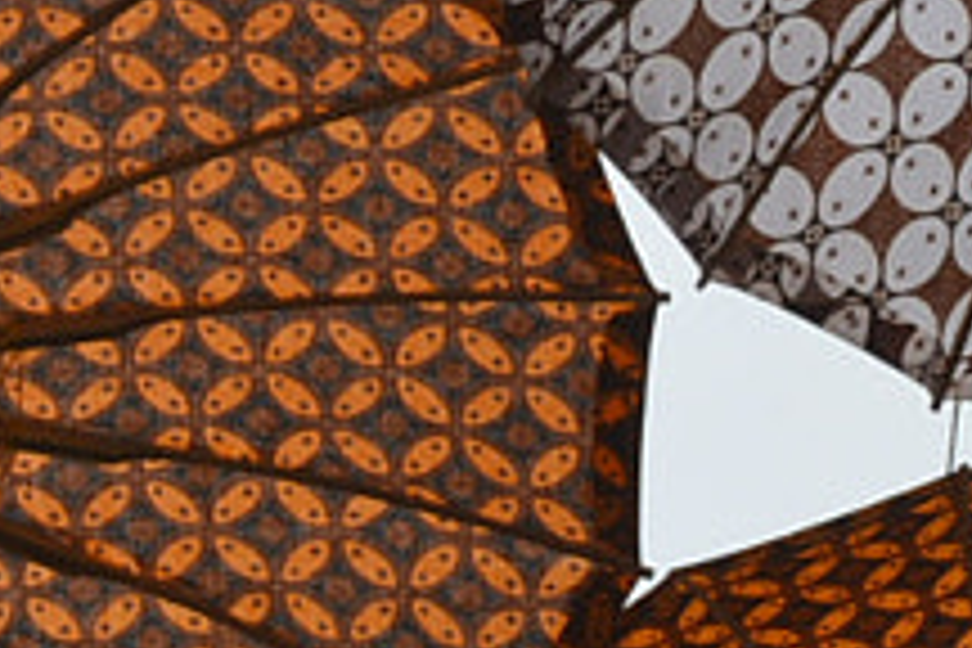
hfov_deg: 5.9
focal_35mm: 345
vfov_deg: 3.9
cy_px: 1588
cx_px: -585
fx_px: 9306
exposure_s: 1/250
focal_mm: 31
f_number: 8
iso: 100
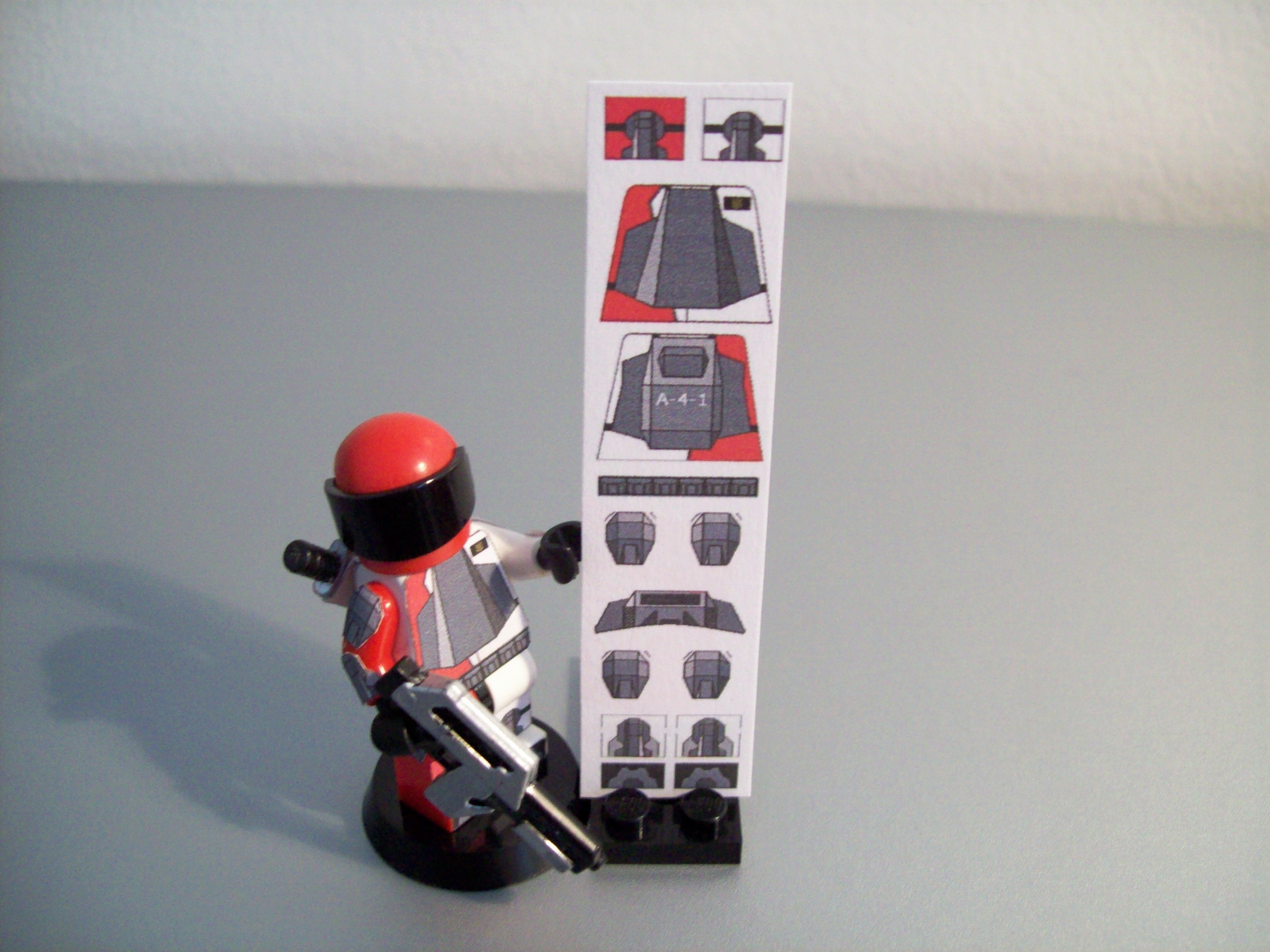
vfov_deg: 39.7
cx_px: 635
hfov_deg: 51.4
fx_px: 1321
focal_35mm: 36
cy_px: 476
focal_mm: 6
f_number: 2.7
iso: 194
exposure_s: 1/8
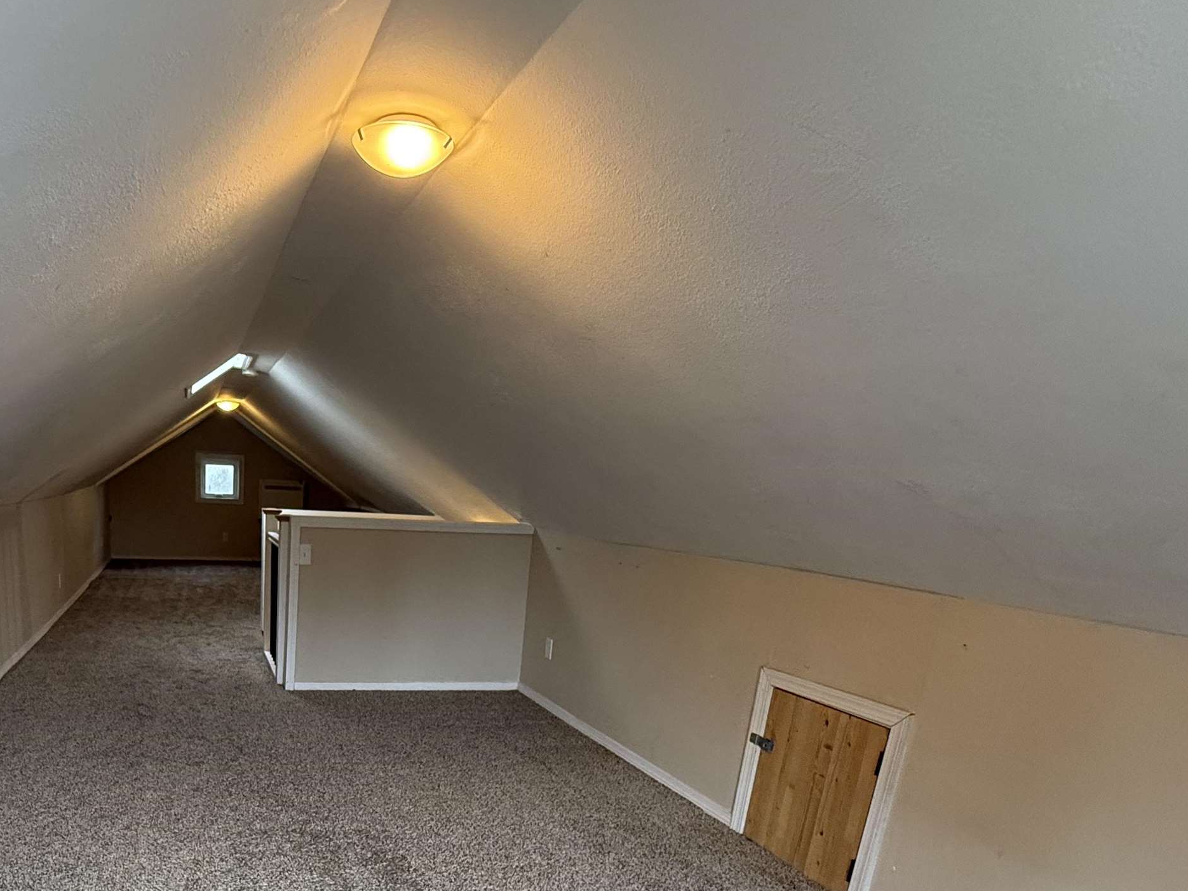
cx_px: 313
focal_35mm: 23
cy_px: 702
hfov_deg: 69.6
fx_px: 789
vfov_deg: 55.1
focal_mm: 2.22
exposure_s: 1/60
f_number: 2.2
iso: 500
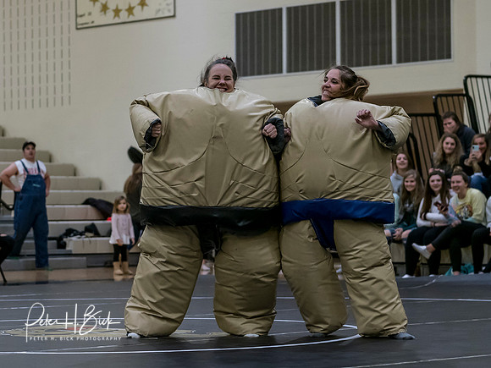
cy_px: 175
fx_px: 1819
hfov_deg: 15.4
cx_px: 202
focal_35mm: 128
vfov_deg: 11.6
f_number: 2
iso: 2000
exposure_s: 1/1000
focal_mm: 45
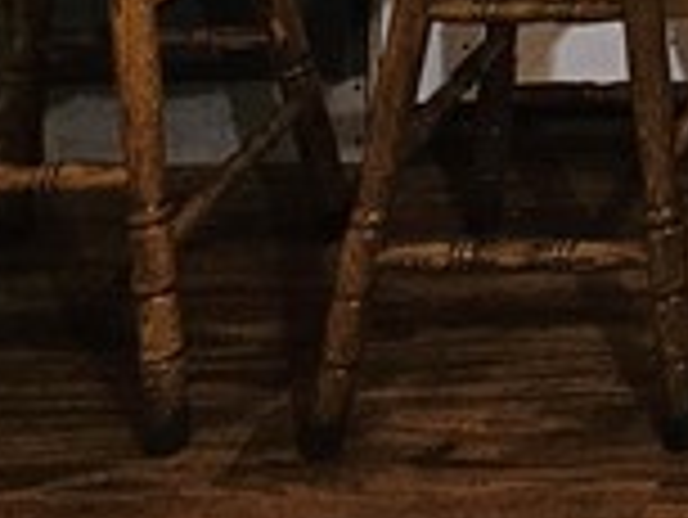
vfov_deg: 12.4
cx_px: 1367
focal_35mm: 87
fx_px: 1730
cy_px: -811
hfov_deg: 16.9
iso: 400
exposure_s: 1/60.2
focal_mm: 2.2
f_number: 2.2
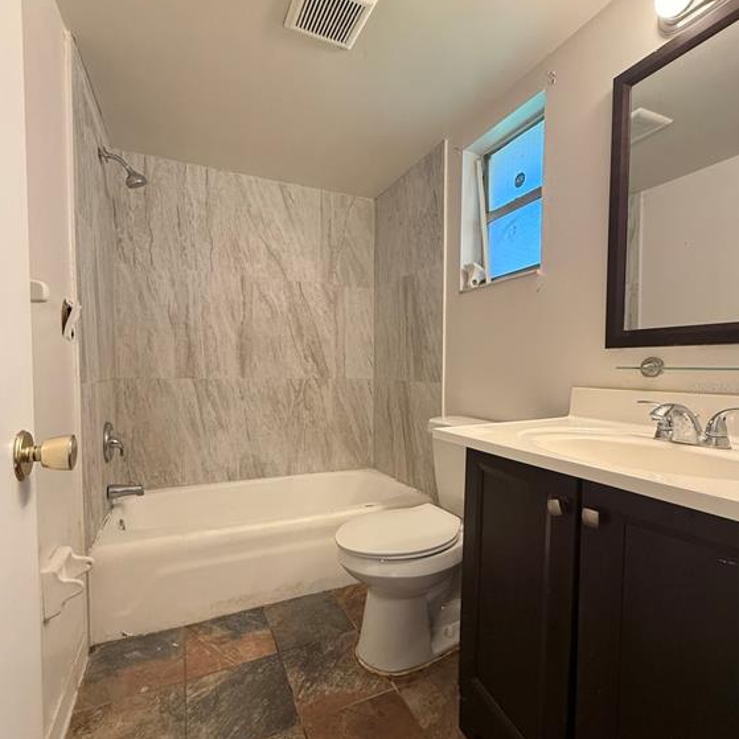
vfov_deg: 83.9
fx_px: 411
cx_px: 368
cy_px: 387
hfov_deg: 84.0
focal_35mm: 17
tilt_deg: -1.9
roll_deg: -0.4
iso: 320
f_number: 2.2
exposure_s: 1/120
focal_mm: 2.22
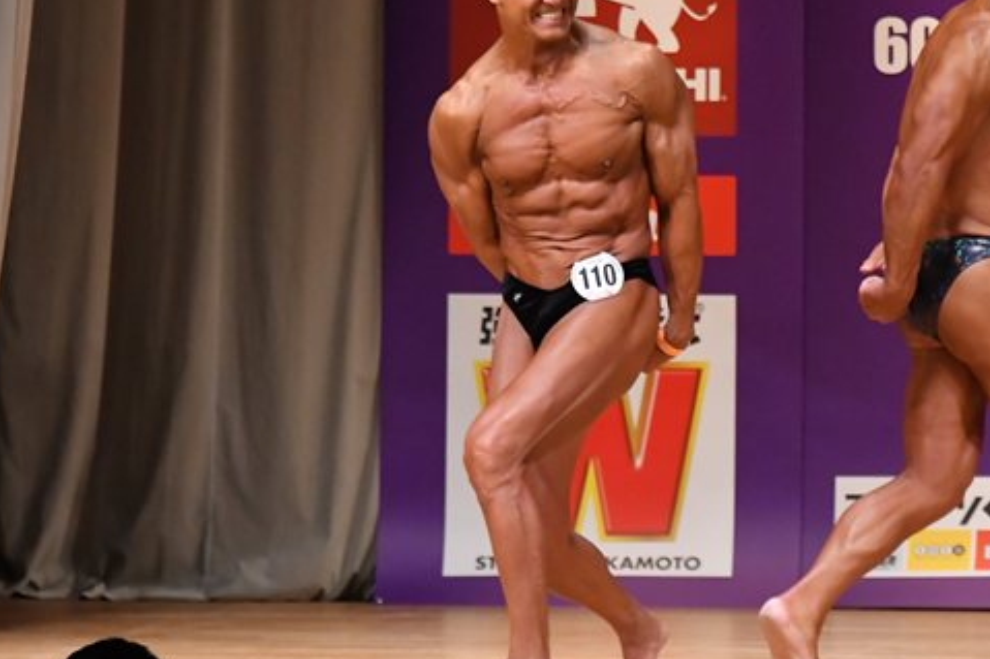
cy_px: 293
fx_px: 12013
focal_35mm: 437
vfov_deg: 3.1
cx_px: 780
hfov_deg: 4.7
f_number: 5.6
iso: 5000
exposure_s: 1/400
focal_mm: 180
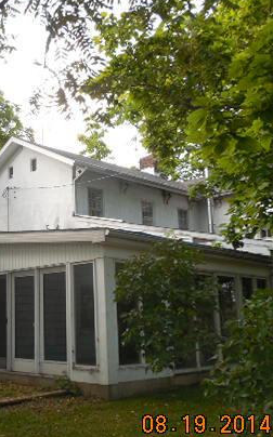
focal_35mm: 42
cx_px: 31
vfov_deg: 47.2
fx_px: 501
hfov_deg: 29.3
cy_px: 215
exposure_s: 1/200
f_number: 3.3
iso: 125
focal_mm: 4.5
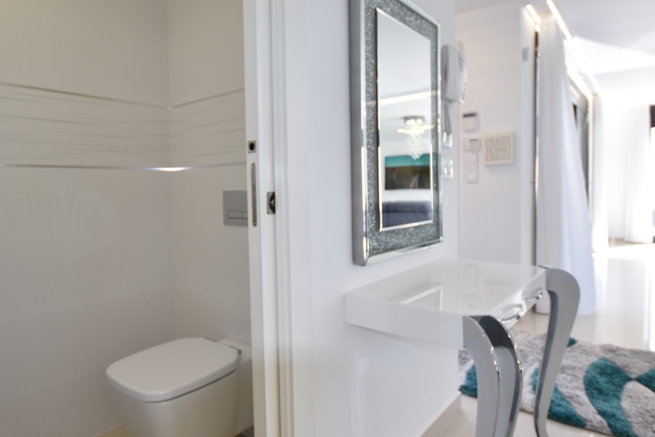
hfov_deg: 78.3
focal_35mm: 22
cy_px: 202
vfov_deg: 57.2
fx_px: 400
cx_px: 292
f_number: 3.5
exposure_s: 1/200
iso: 200
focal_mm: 10
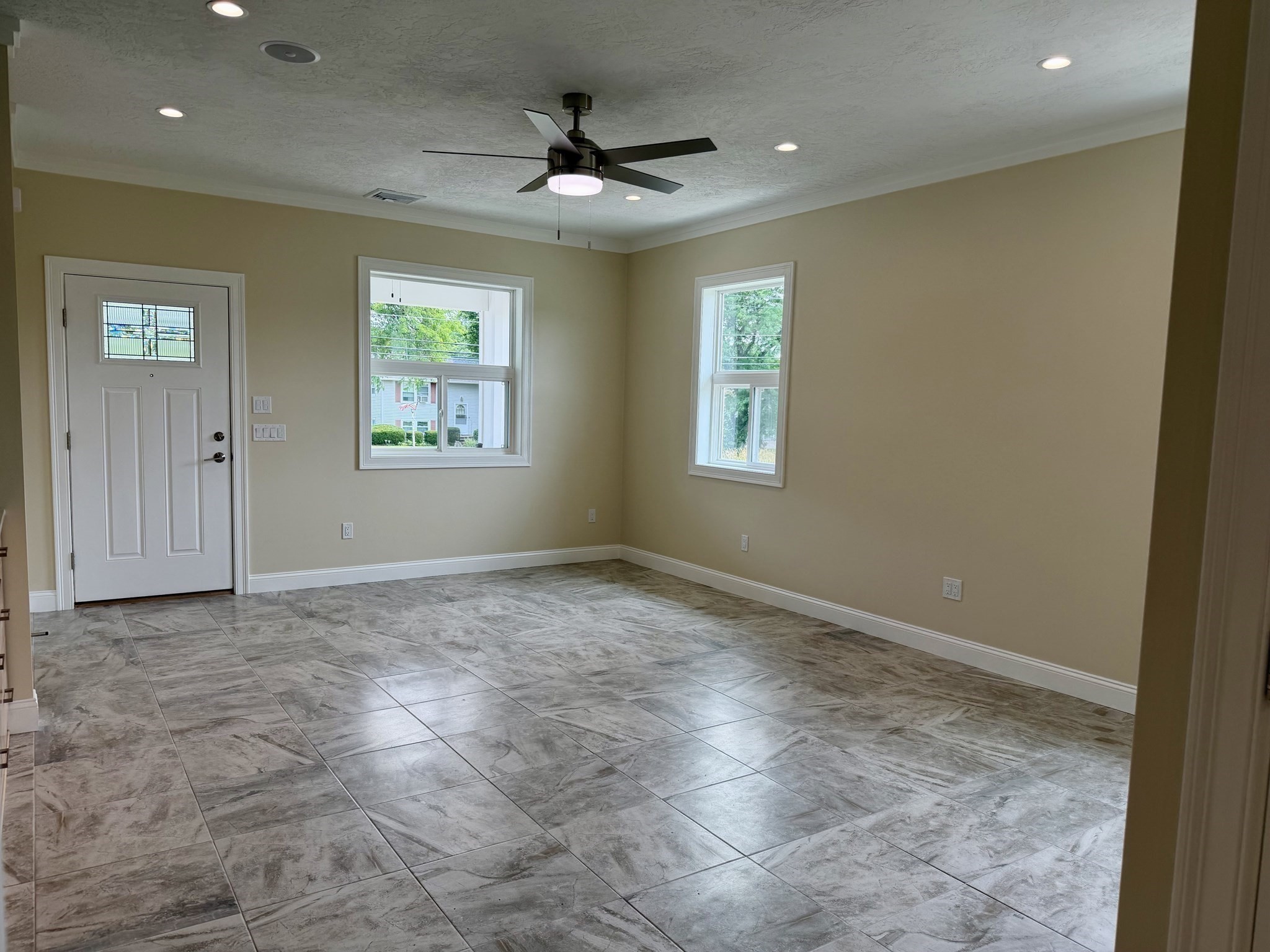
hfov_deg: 71.6
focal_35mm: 24
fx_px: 881
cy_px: 476
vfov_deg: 56.8
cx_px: 635
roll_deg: -1.6
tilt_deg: -5.9
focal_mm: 6.76
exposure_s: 1/283
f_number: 1.78
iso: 64
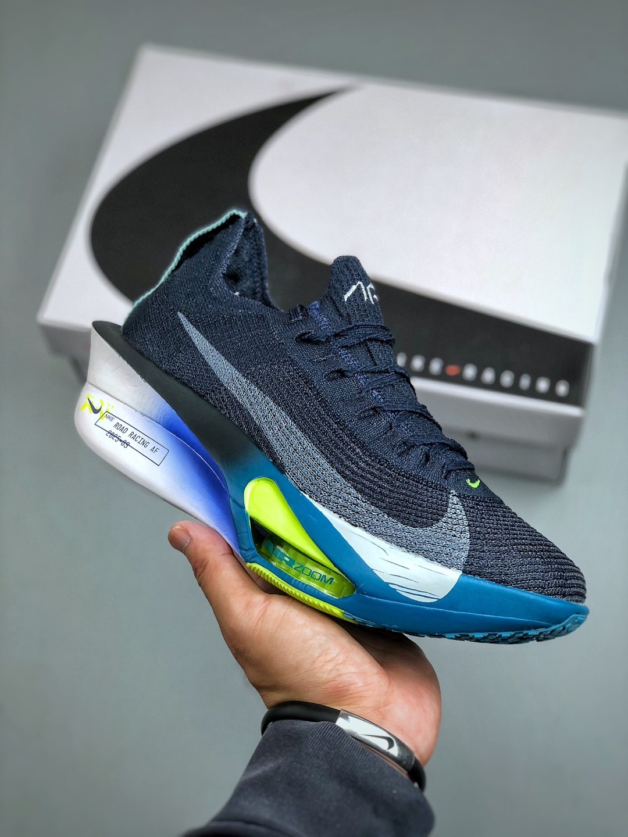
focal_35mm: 57
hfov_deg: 25.7
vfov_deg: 33.8
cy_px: 418
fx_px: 1379
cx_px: 314
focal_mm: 6.6
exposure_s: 1/50
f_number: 2.8
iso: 25
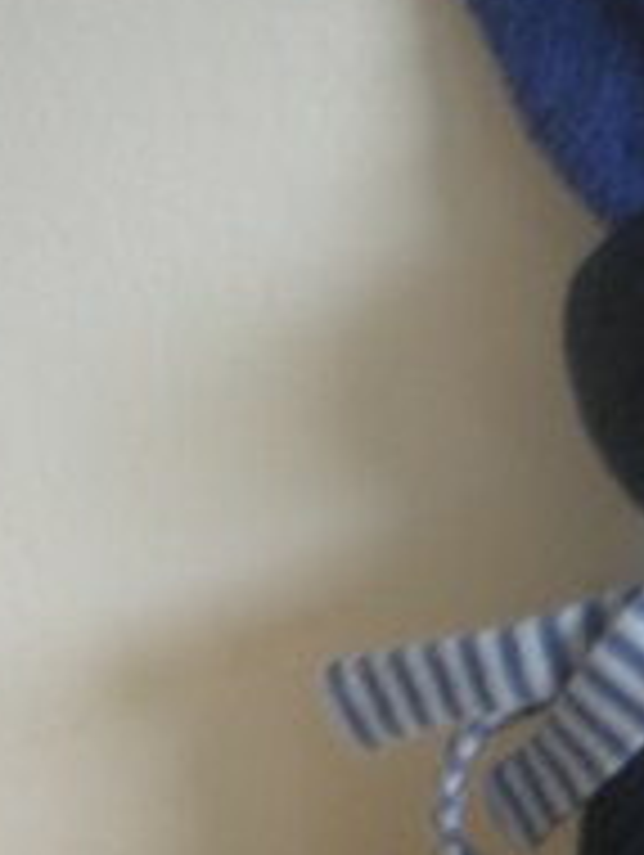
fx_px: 2574
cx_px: 811
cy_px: 742
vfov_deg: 18.6
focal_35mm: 104
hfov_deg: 13.8
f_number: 3.1
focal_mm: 6.3
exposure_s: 1/16.7
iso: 64
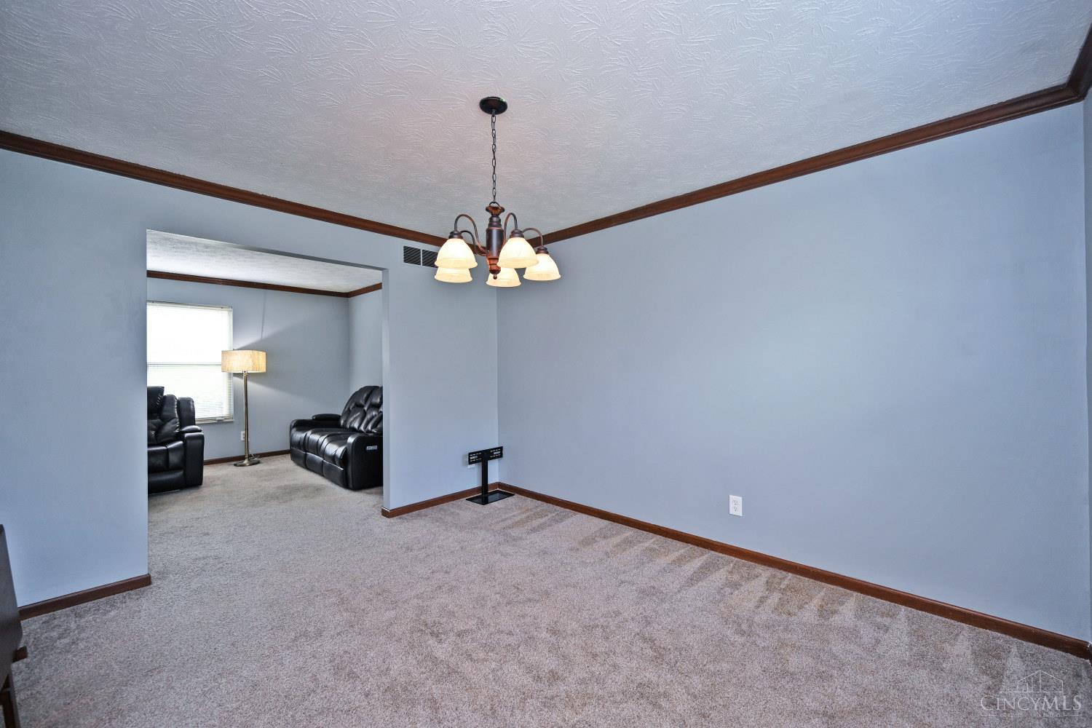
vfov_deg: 81.2
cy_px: 364
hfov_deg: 104.3
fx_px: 425
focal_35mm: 14
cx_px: 546
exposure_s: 1/60
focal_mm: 14
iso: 280
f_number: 4
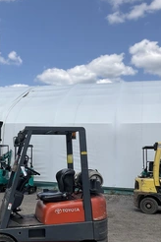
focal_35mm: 49
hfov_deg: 26.7
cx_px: 22
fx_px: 329
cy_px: 142
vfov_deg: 40.2
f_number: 1.8
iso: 25
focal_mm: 3
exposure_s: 1/2667
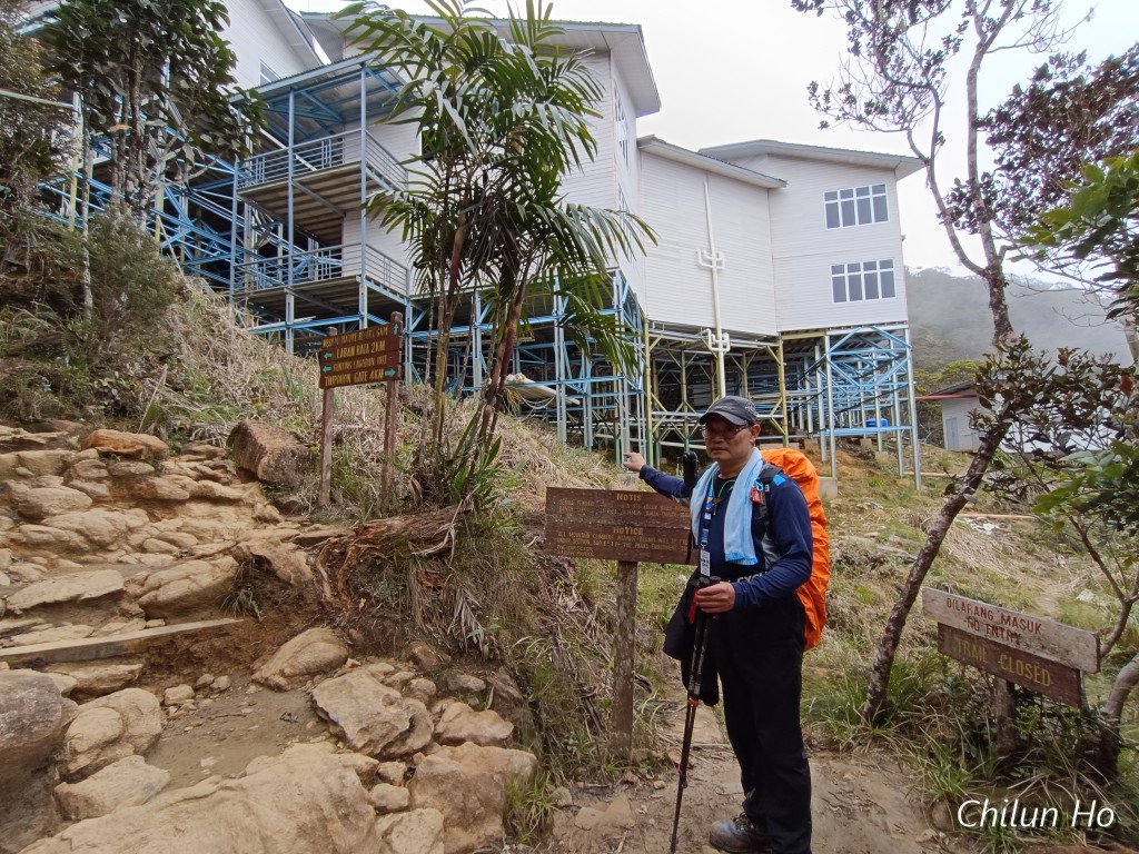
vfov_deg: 78.1
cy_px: 427
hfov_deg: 94.5
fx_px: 526
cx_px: 570
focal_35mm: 16
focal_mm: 1.66
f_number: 2.2
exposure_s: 1/268
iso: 50
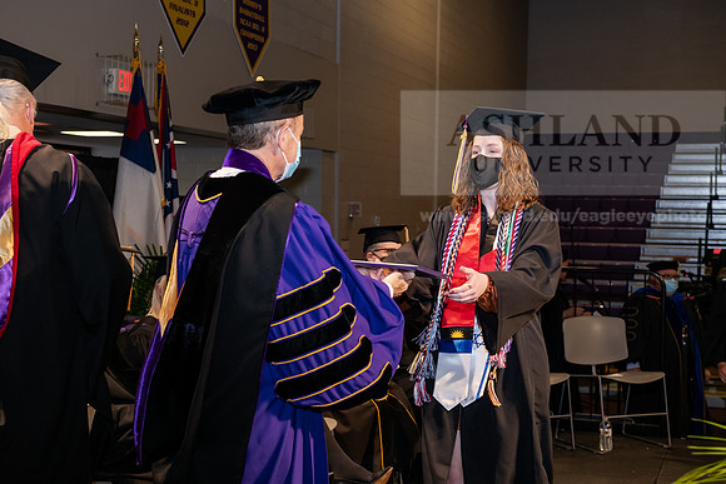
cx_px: 363
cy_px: 242
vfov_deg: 22.6
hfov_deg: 33.4
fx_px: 1210
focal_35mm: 60
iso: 1600
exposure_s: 1/200
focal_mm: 60
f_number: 6.3
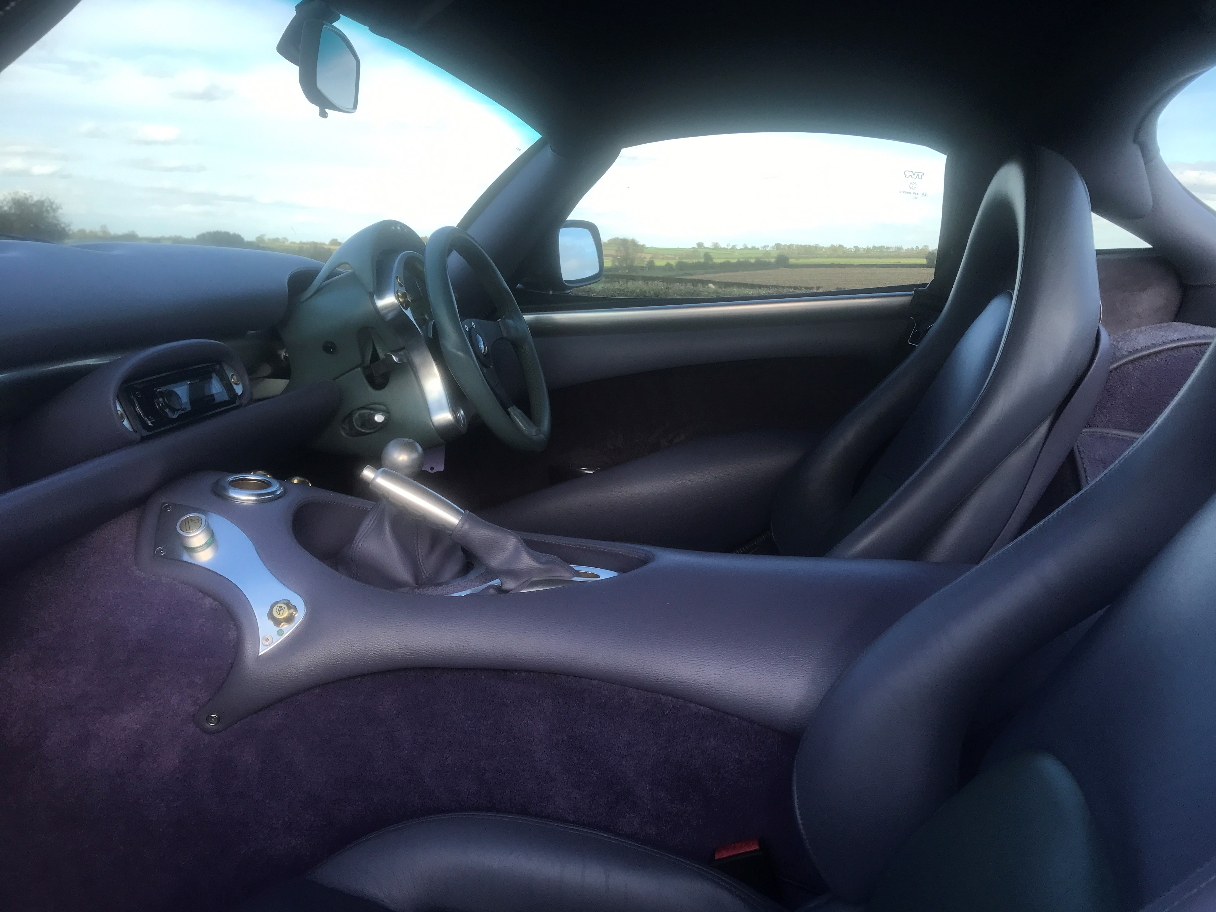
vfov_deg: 49.8
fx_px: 984
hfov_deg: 63.4
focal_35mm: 28
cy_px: 456
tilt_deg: -9.8
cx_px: 608
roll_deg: -2.3
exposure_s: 1/626
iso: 20
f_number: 1.8
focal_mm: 3.99
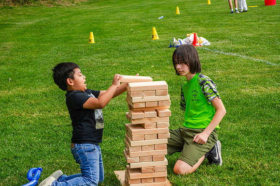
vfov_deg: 12.1
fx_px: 873
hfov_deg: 18.2
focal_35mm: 112
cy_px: 93
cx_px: 140
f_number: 7.1
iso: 200
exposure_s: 1/200
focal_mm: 75
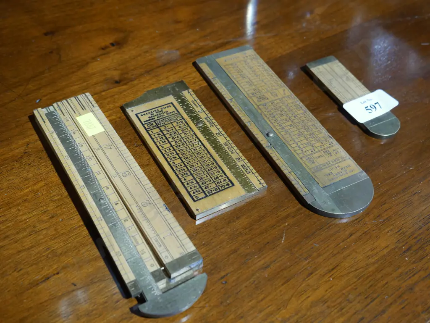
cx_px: 215
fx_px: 522
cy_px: 162
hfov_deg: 44.8
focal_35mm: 42
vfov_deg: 34.4
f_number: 5
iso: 1250
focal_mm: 21
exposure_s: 1/60
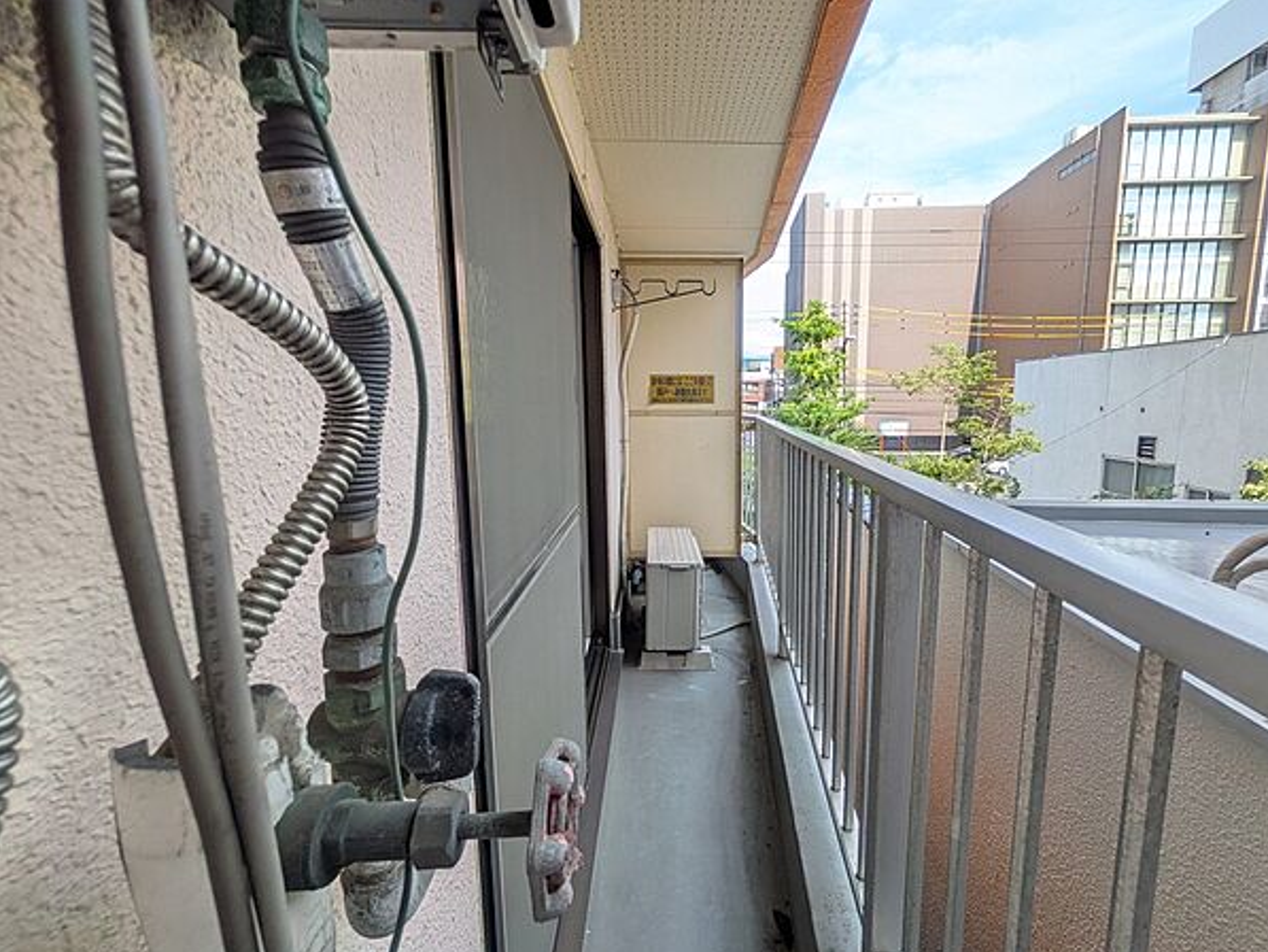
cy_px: 470
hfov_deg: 98.0
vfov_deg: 81.8
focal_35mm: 15
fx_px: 550
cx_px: 675
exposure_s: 1/573
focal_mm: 1.83
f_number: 2.2
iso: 50
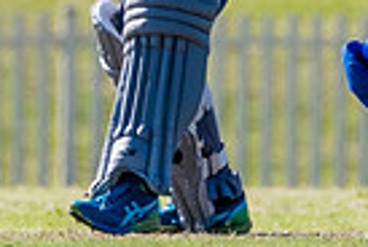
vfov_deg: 0.5
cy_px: -98
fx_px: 31297
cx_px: 46
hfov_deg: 0.7
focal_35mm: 3055
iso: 640
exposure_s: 1/2000
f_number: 6.3
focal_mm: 600
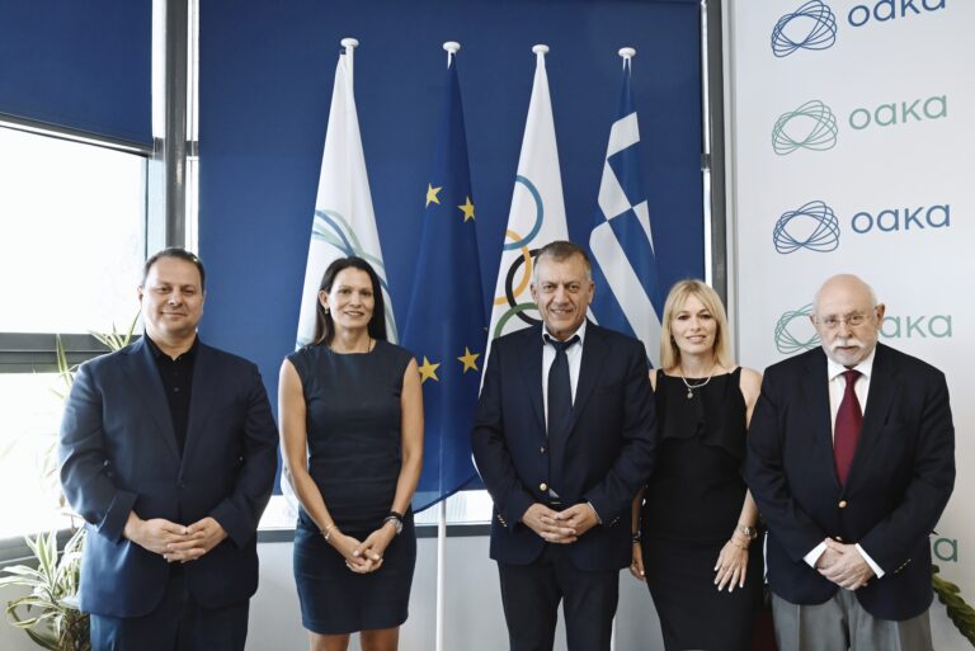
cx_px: 488
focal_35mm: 34
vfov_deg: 39.5
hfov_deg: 56.5
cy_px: 326
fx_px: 908
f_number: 7.1
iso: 3200
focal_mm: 33.5
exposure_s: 1/125
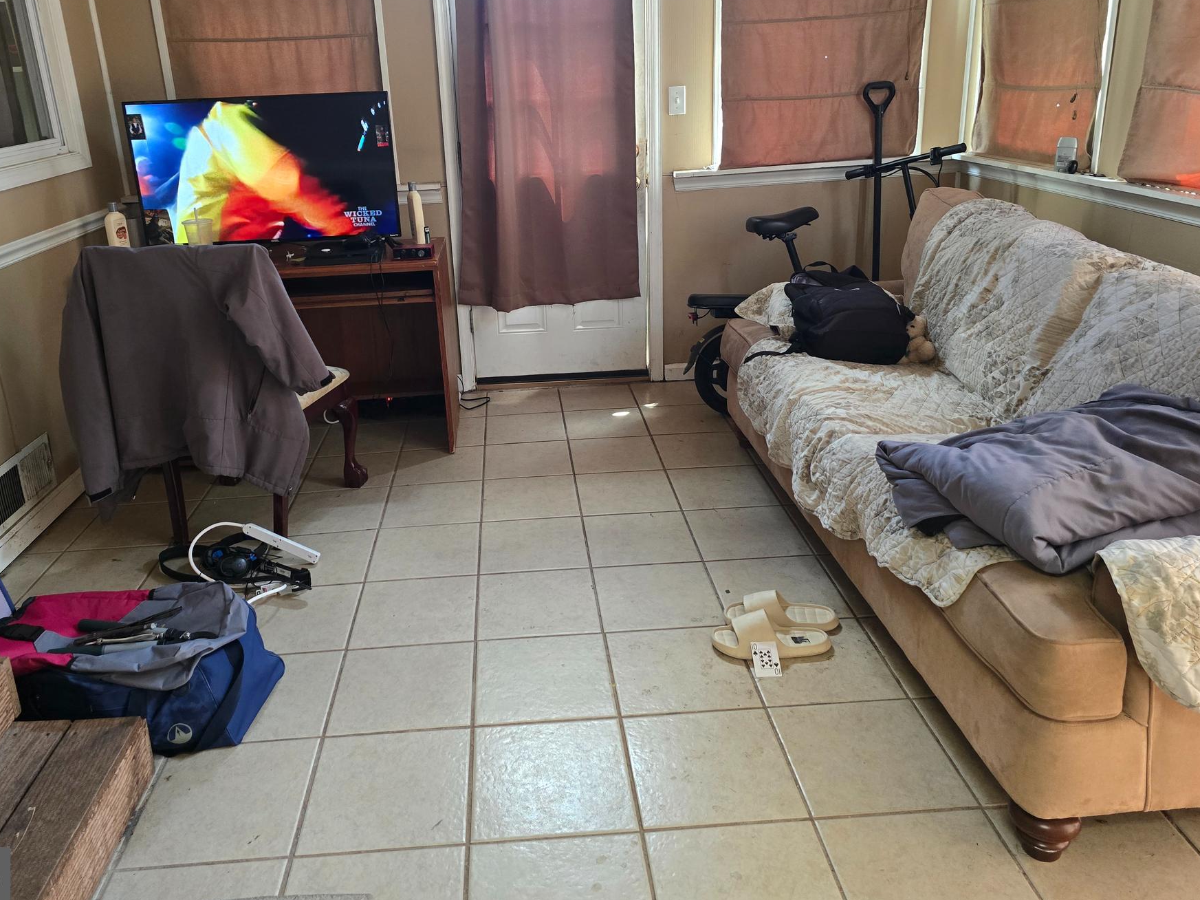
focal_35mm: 27
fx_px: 936
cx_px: 543
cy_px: 375
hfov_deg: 65.2
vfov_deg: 51.1
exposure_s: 1/120
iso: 800
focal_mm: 6.3
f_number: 1.7
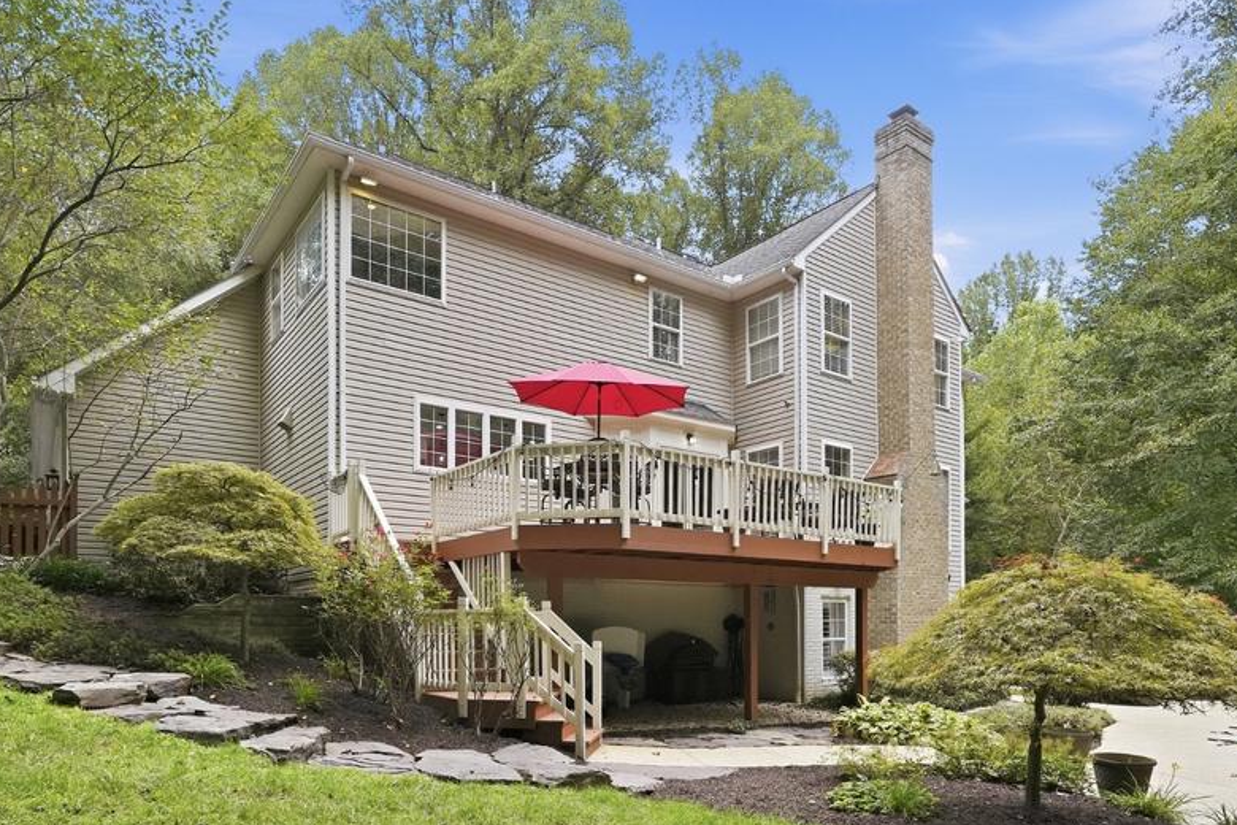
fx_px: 722
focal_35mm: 21
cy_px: 510
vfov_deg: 58.8
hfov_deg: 81.2
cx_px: 601
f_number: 8
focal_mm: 16
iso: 2500
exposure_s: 1/500
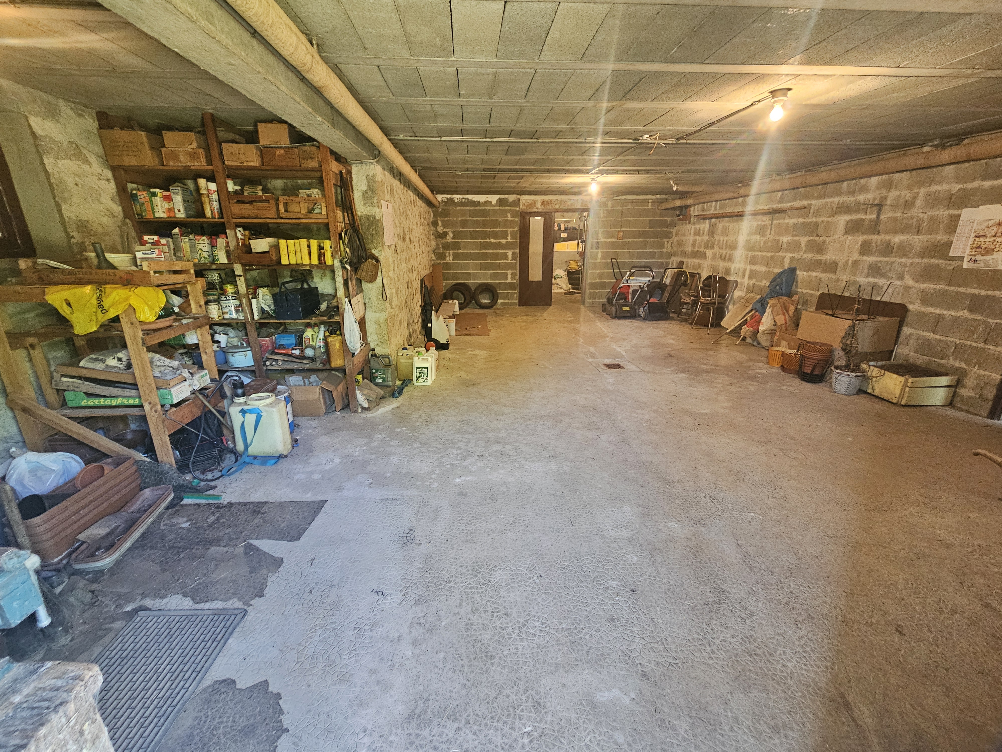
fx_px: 376
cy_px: 376
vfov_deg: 89.9
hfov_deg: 106.2
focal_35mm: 13
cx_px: 501
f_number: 2.2
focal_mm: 2.2
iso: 640
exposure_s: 1/33.3
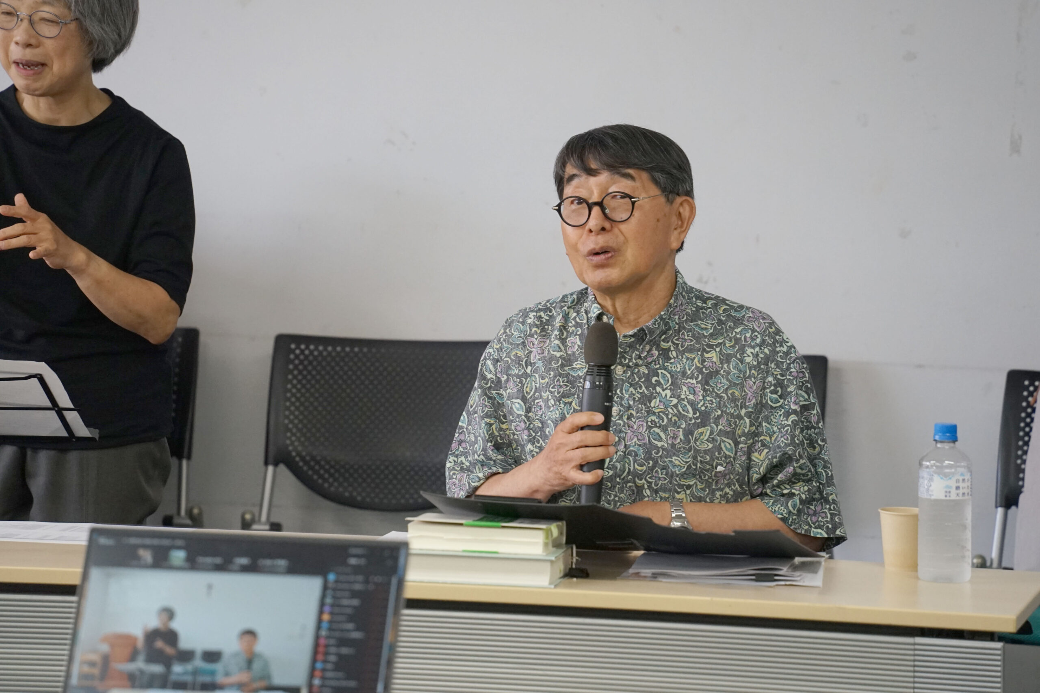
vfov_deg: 6.9
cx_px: 520
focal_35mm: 200
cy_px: 346
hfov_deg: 10.3
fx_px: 5778
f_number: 5.6
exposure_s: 1/250
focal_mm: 200
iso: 3200
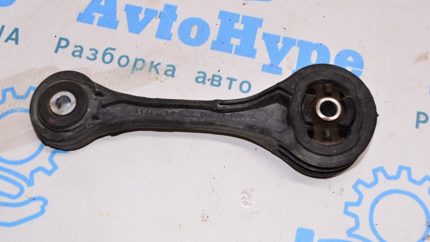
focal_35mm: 48
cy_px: 123
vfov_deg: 24.9
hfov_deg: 42.9
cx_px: 216
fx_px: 547
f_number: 8
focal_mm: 30
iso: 1600
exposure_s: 1/100
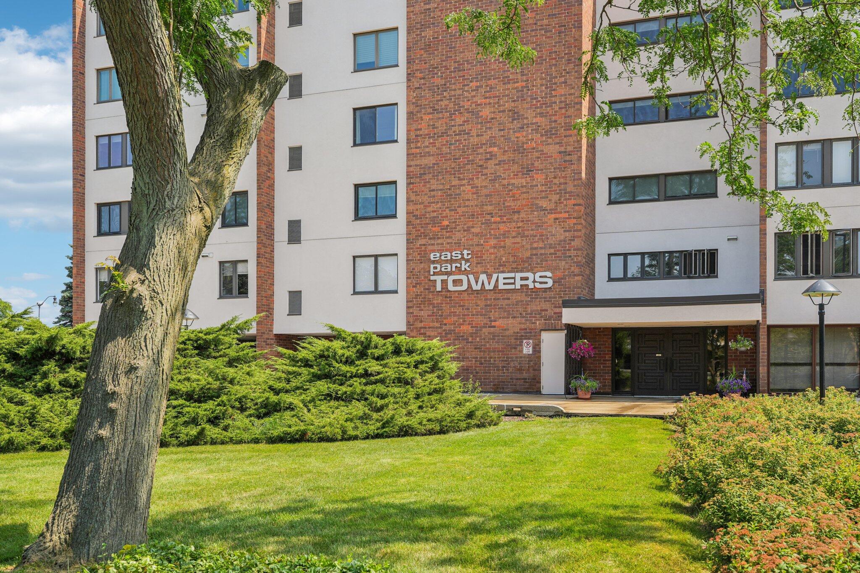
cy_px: 286
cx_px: 430
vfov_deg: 38.9
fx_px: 812
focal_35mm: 34
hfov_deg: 55.8
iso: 100
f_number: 6.3
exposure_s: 1/200
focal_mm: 34
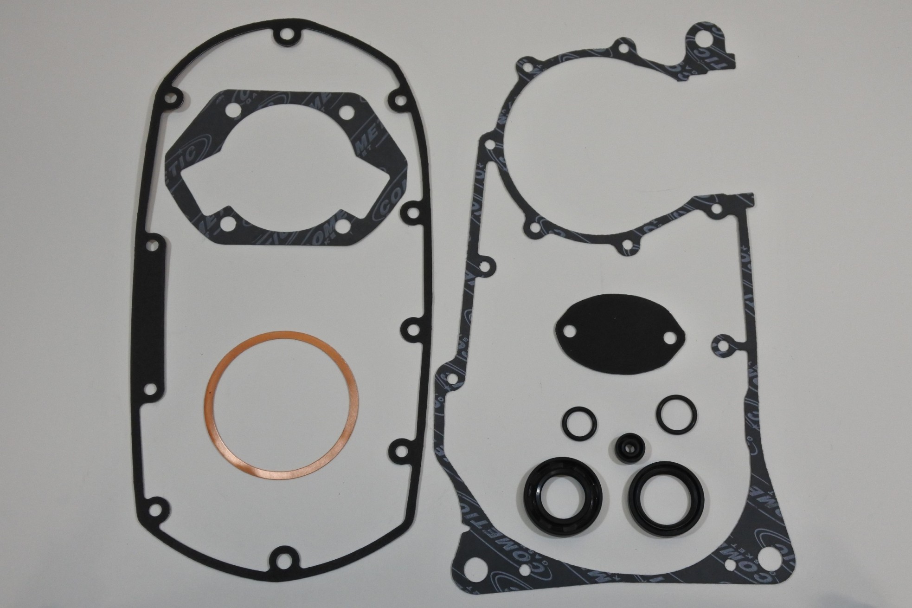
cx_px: 456
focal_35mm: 49
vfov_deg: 27.5
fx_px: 1241
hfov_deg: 40.4
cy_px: 304
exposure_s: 1/125
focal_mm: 18.4
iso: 720
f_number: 4.5
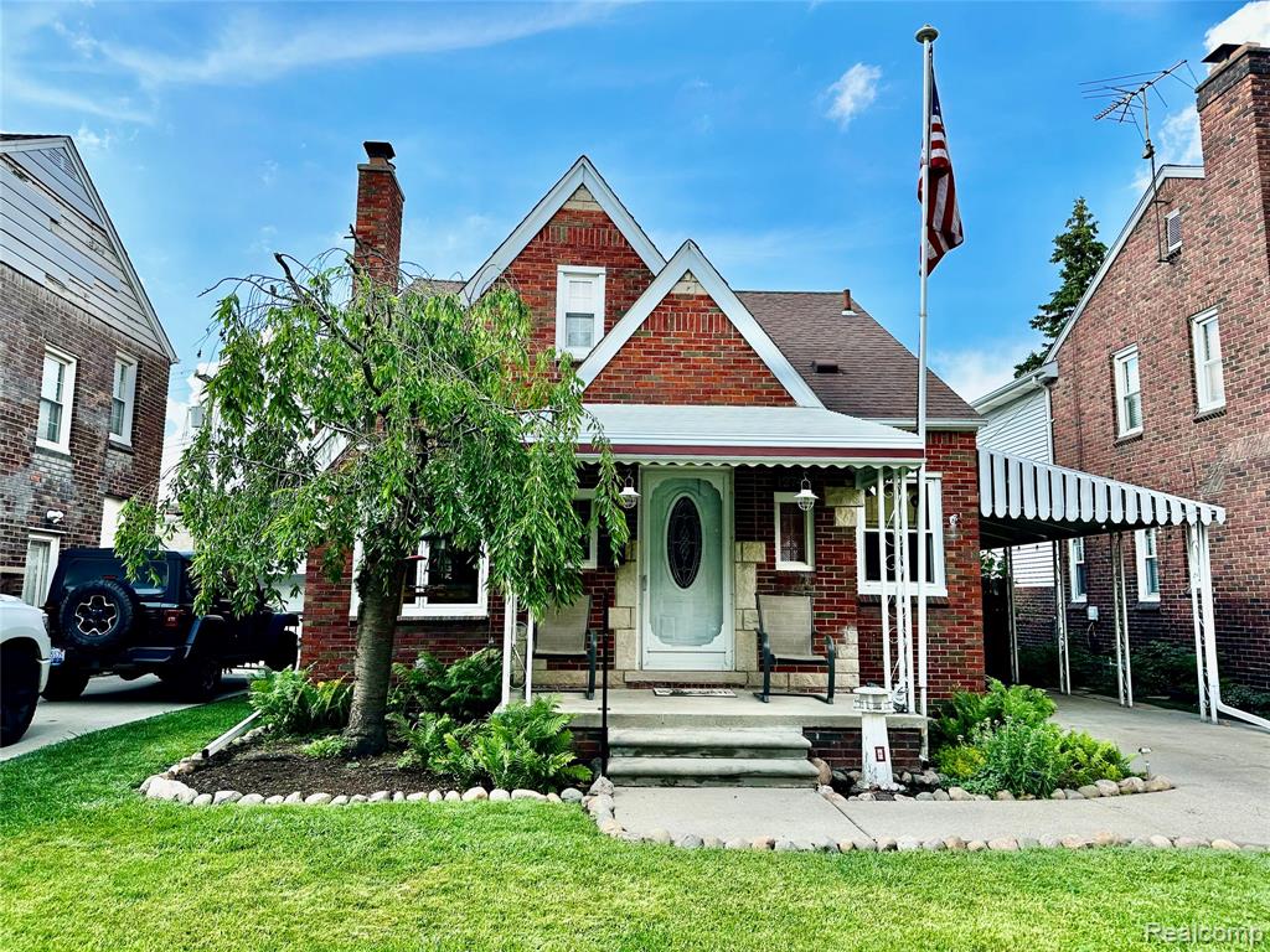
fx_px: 881
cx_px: 635
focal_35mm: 24
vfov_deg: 56.8
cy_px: 476
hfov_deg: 71.6
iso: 80
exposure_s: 1/2732
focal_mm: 6.86
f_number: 1.78
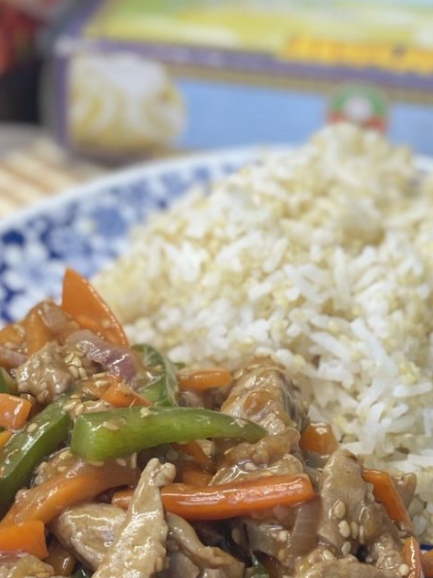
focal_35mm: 128
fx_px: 2136
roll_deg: -0.7
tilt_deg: -31.2
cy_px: 467
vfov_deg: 15.3
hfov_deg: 11.6
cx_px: 165
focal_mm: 6
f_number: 2
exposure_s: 1/100
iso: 160
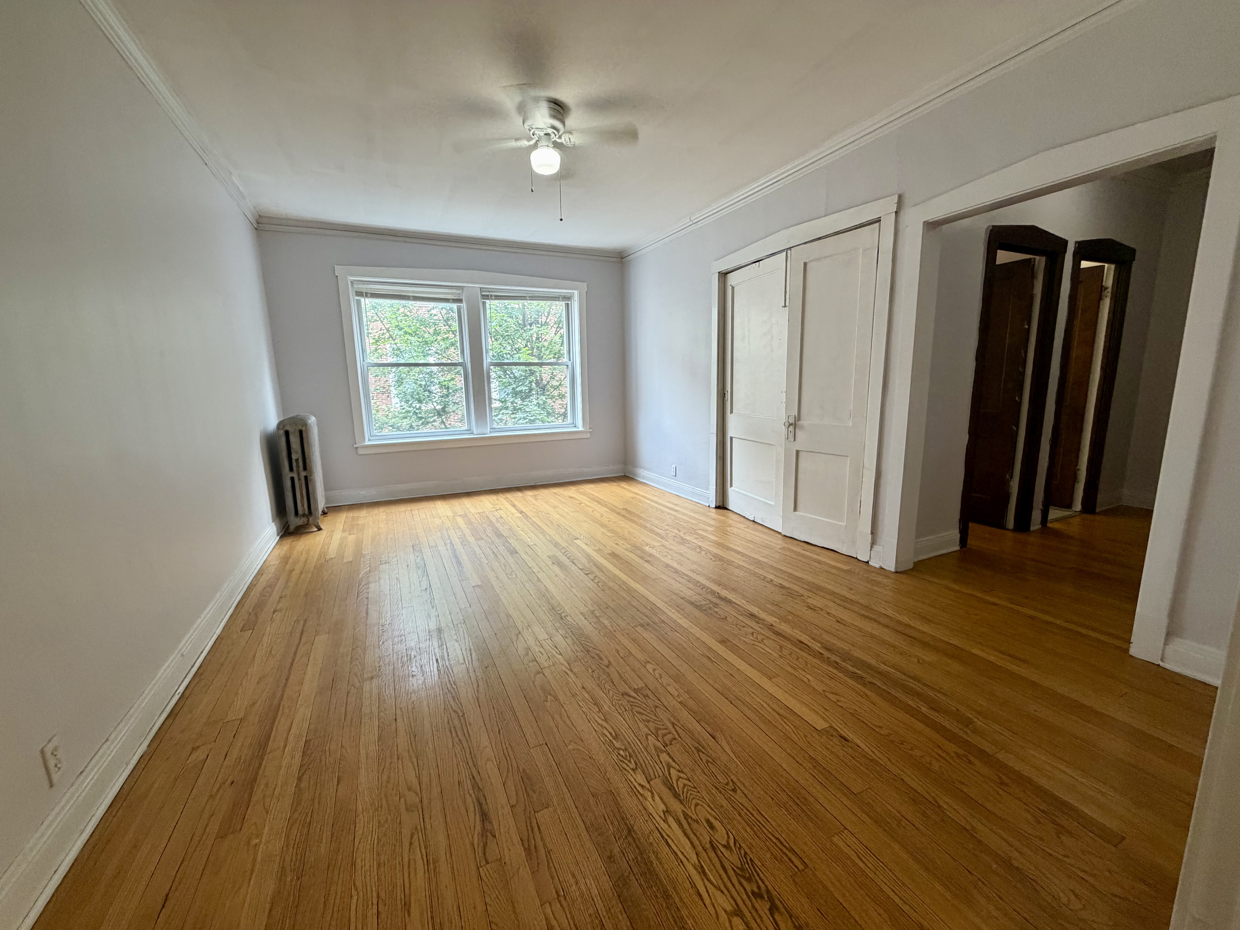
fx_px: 502
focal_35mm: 14
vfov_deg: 85.7
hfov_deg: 102.1
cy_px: 465
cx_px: 620
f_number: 2.2
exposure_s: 1/60
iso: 200
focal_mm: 2.22
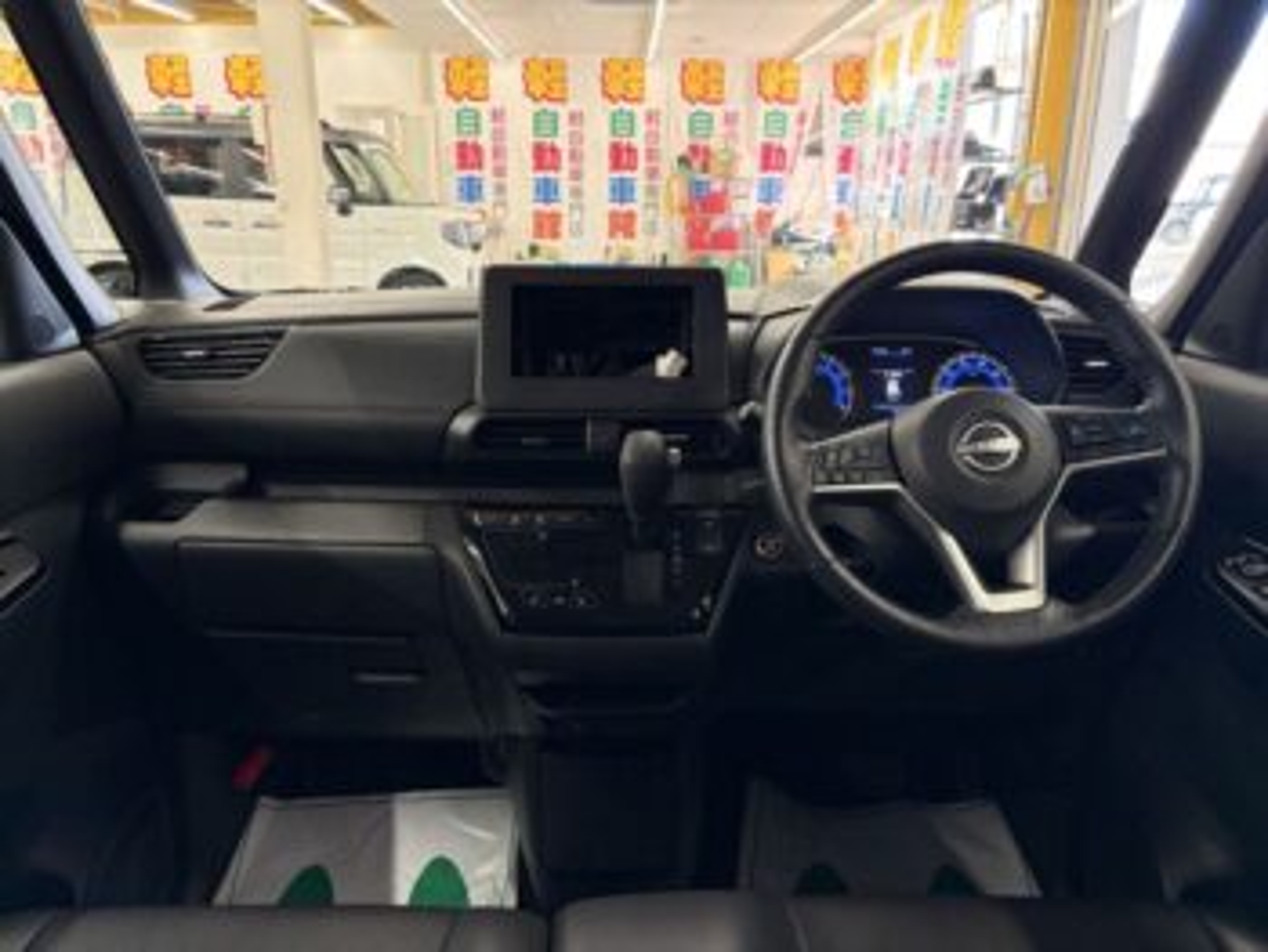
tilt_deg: -15.9
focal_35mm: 26
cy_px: 476
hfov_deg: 67.3
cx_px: 634
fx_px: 953
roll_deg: +0.0
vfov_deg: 53.1
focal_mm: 5.96
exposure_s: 1/50
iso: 200
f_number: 1.6
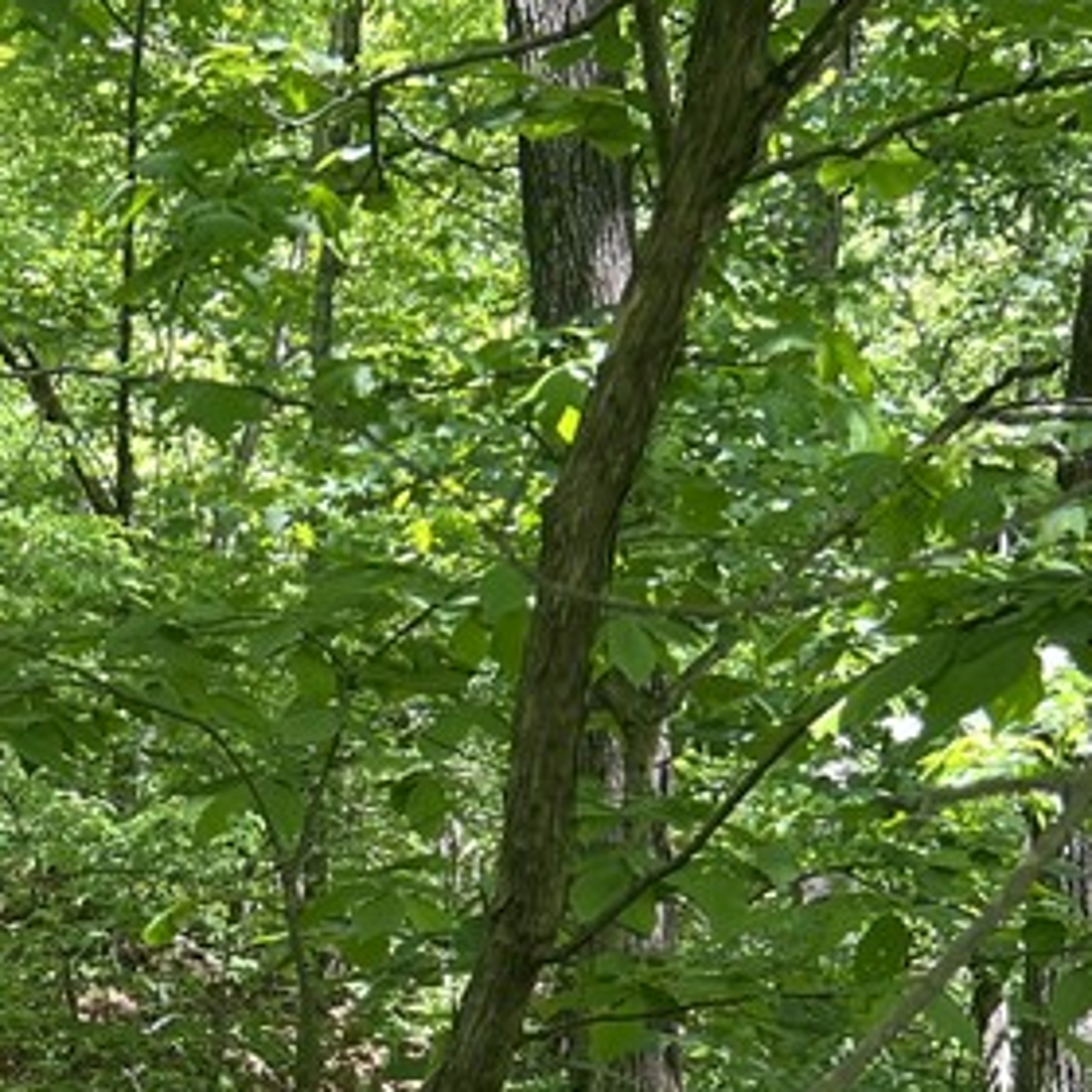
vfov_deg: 19.2
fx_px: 2998
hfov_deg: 18.9
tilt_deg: -13.4
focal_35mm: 84
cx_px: -378
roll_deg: +2.1
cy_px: 1381
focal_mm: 5.7
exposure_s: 1/121
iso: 40
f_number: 1.5
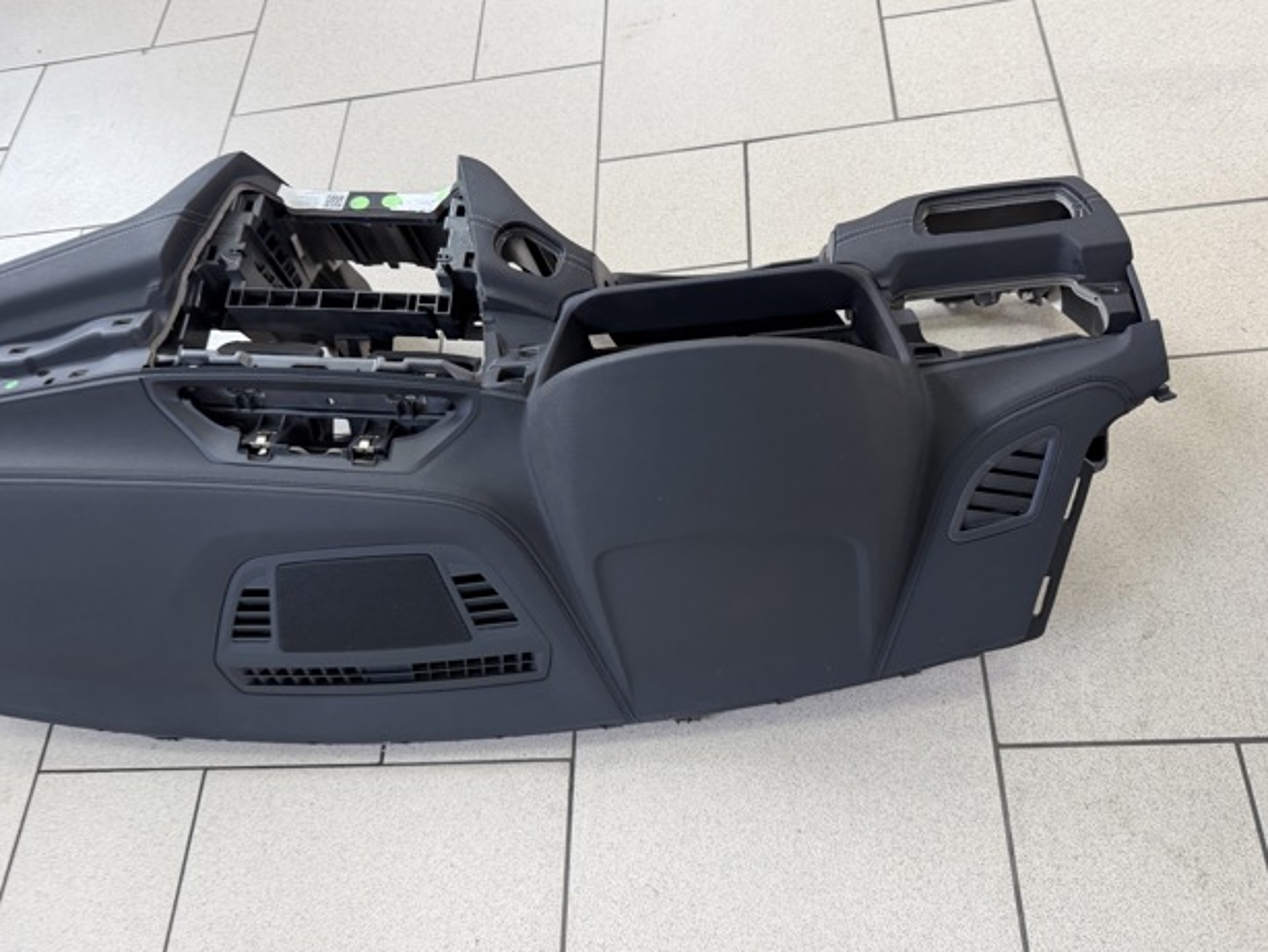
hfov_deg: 69.3
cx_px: 659
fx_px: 916
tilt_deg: -57.2
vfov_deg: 54.9
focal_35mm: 25
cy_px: 463
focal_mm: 6.76
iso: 200
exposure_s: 1/102
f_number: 1.78
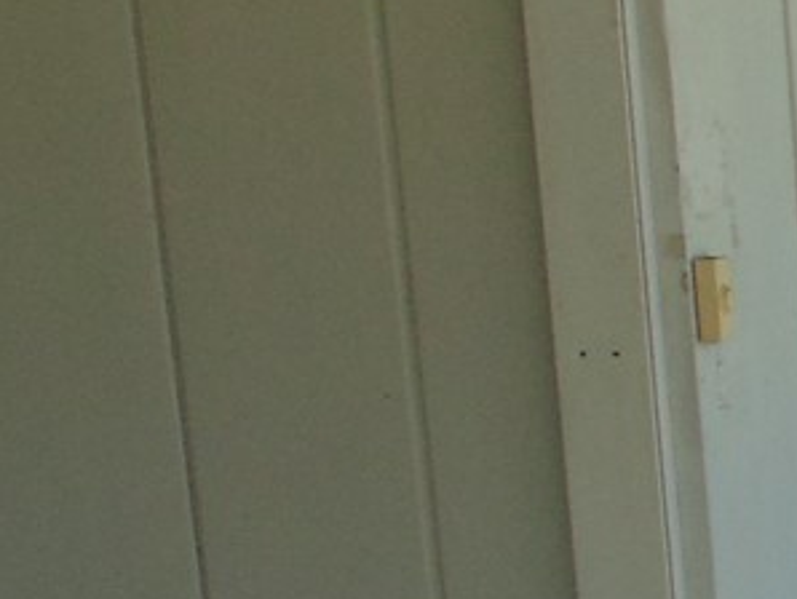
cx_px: 1557
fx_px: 2719
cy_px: 591
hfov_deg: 14.2
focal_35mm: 118
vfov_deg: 12.4
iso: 80
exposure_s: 1/400
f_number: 3.1
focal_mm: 4
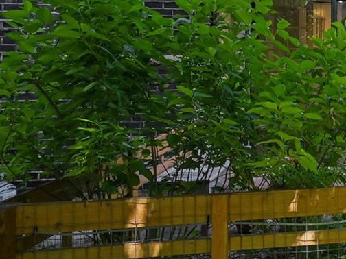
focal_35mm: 60
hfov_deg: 24.4
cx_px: 532
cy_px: 36
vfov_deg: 24.0
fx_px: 595
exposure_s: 1/125
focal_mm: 19.5
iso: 400
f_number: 10
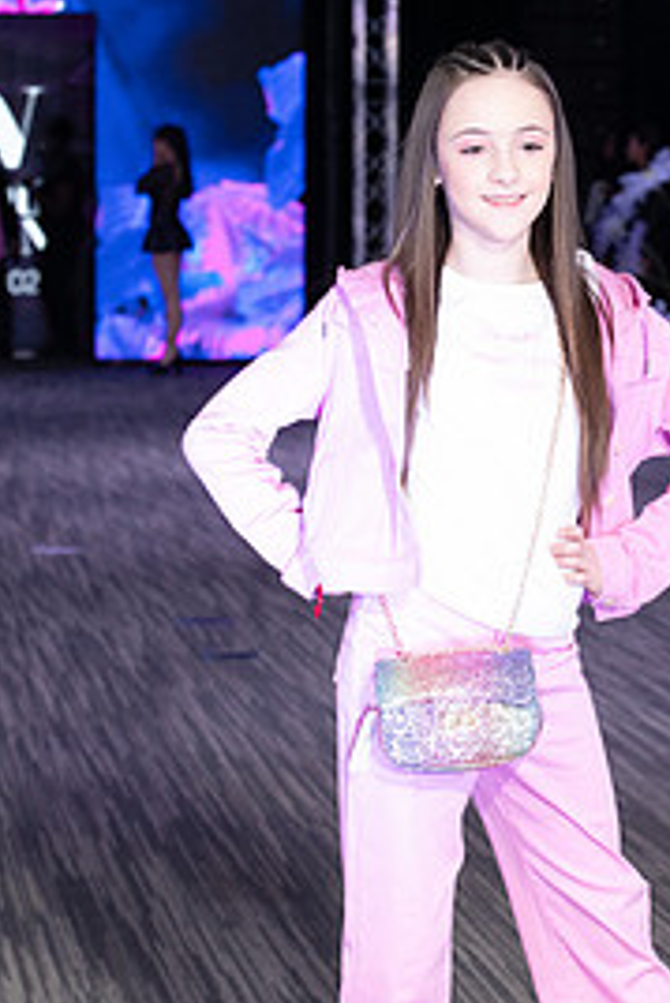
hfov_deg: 10.5
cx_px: 487
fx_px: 3652
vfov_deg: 15.6
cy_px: 591
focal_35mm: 131
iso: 1600
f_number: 6.3
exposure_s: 1/160
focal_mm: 78
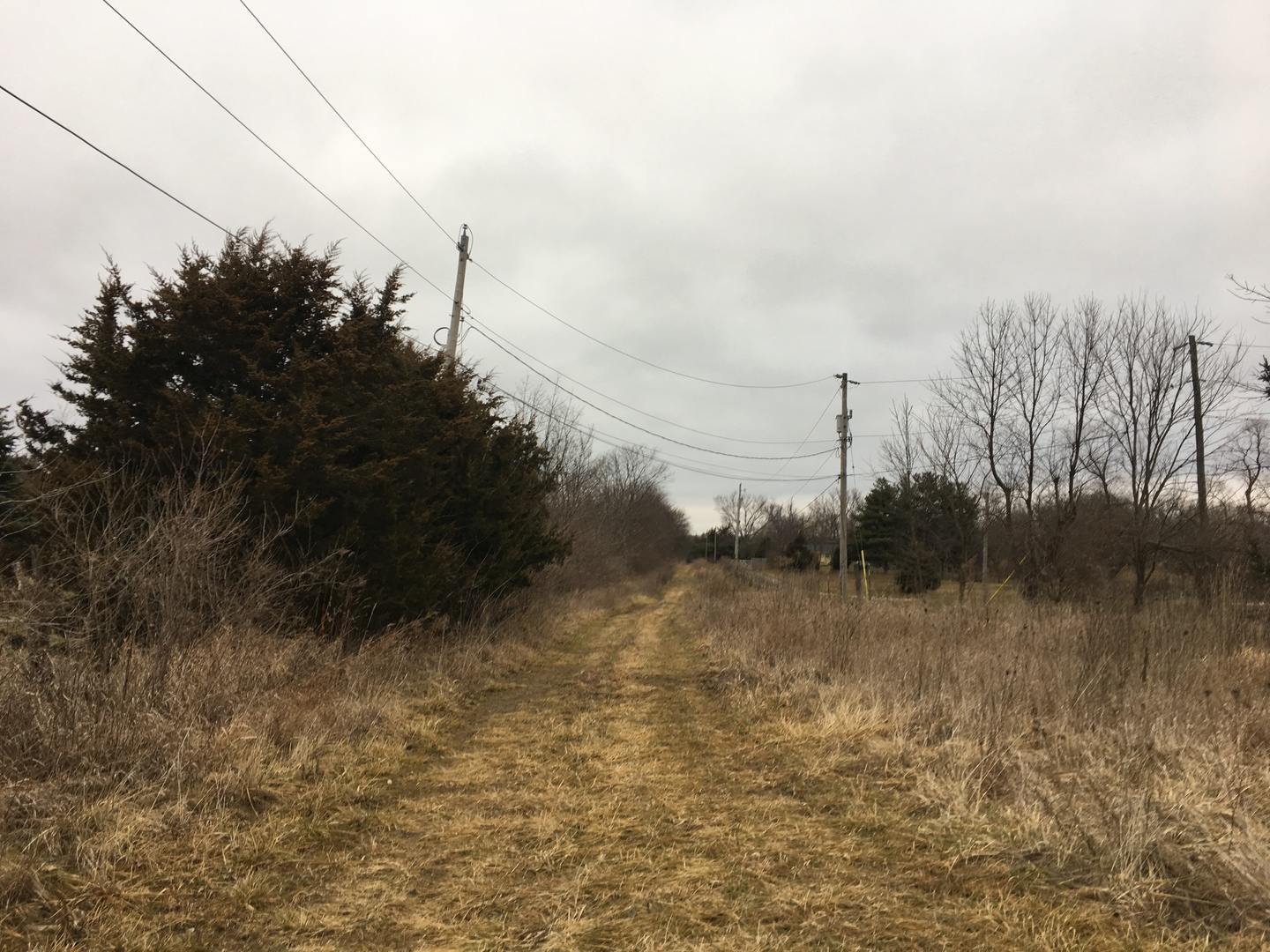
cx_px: 635
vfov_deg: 48.2
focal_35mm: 29
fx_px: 1064
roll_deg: -0.5
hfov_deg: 61.7
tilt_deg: +5.4
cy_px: 476
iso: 25
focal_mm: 4.15
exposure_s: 1/60
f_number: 2.2
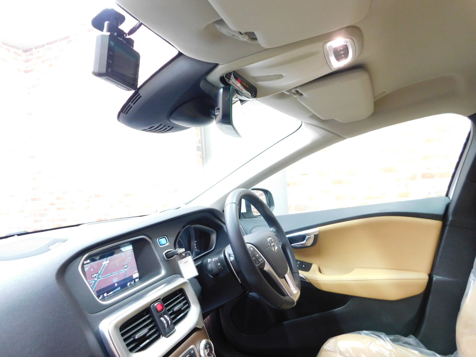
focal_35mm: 23
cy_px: 178
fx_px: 316
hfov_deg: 73.9
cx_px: 238
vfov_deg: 58.9
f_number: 3
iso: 450
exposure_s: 1/8
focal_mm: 4
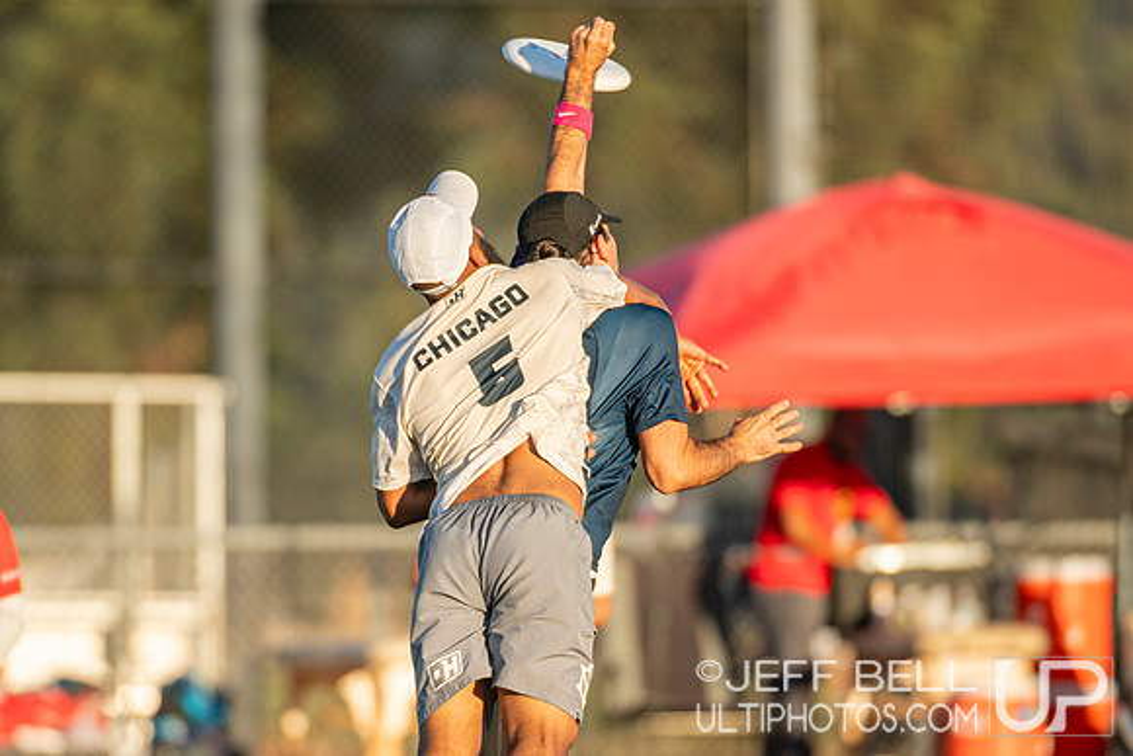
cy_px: 506
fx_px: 18026
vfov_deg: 2.4
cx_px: 495
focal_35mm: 573
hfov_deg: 3.6
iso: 100
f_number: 3.2
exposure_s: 1/1250
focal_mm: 300
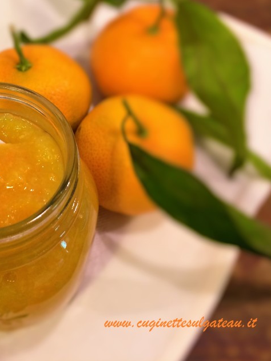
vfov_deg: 40.2
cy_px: 143
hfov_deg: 29.9
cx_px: 40
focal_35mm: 47
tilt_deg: -58.4
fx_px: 491
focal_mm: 4.15
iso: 160
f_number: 2.2
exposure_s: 1/33
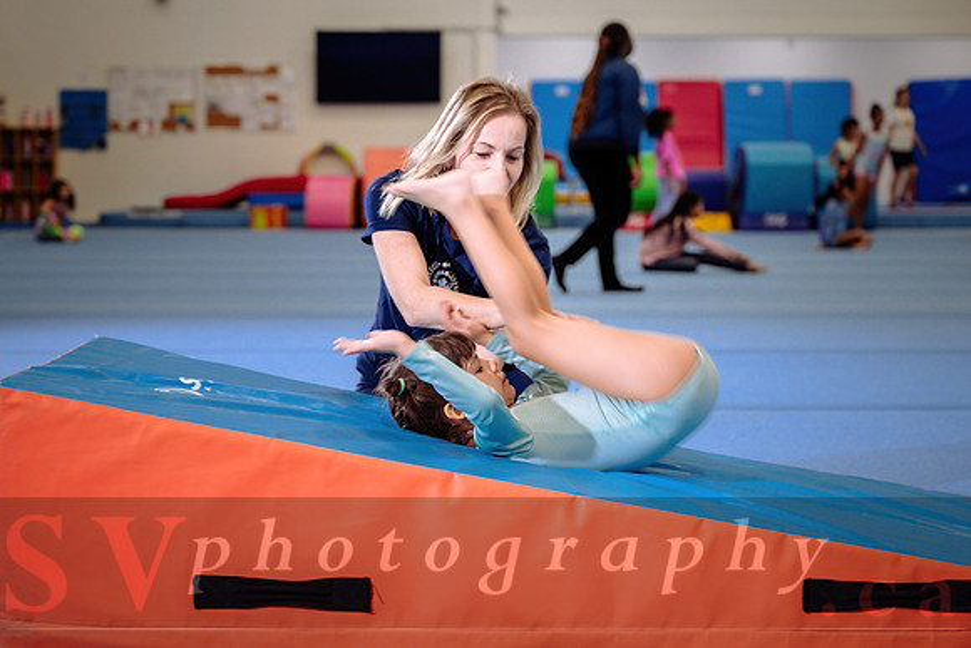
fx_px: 2104
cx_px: 433
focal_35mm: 78
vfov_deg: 17.5
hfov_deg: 26.0
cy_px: 349
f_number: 3.5
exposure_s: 1/160
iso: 800
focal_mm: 69
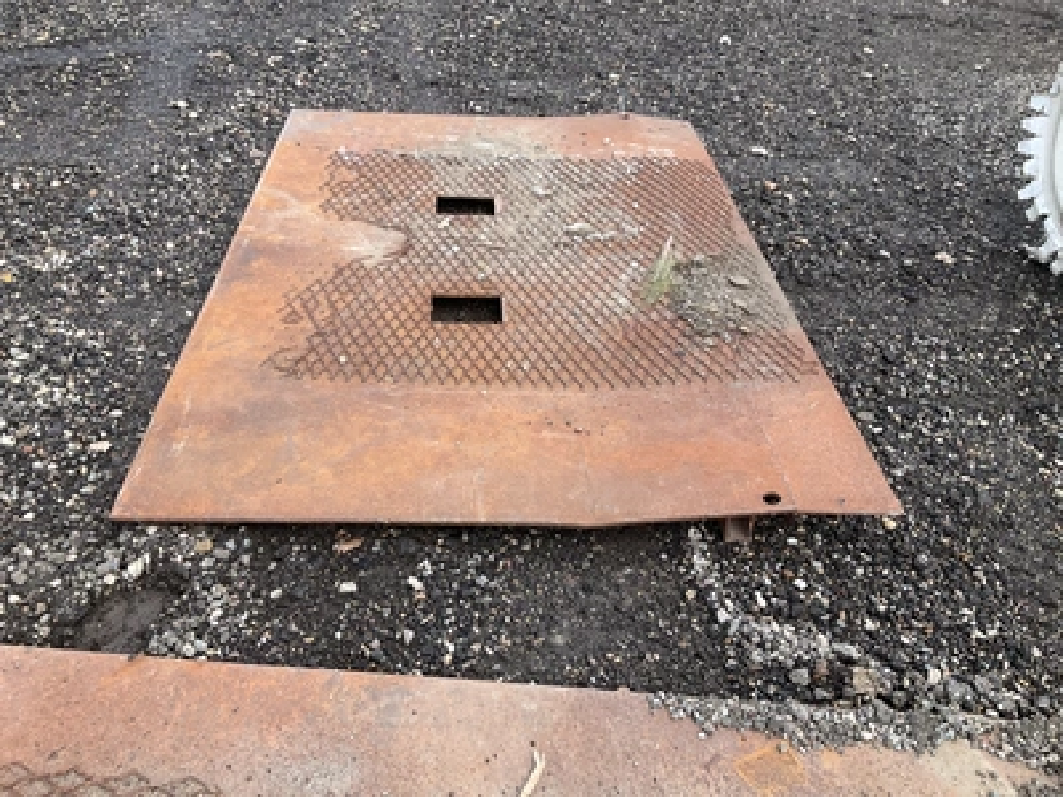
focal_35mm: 29
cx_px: 532
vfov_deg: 48.2
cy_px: 398
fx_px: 891
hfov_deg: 61.7
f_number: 1.8
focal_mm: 3
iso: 25
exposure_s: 1/378
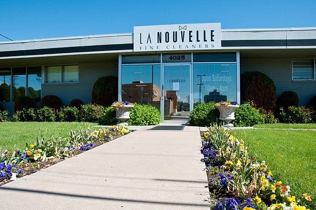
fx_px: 237
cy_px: 105
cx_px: 158
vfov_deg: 47.8
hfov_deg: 67.5
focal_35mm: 27
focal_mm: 18
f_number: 11
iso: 200
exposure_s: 1/200
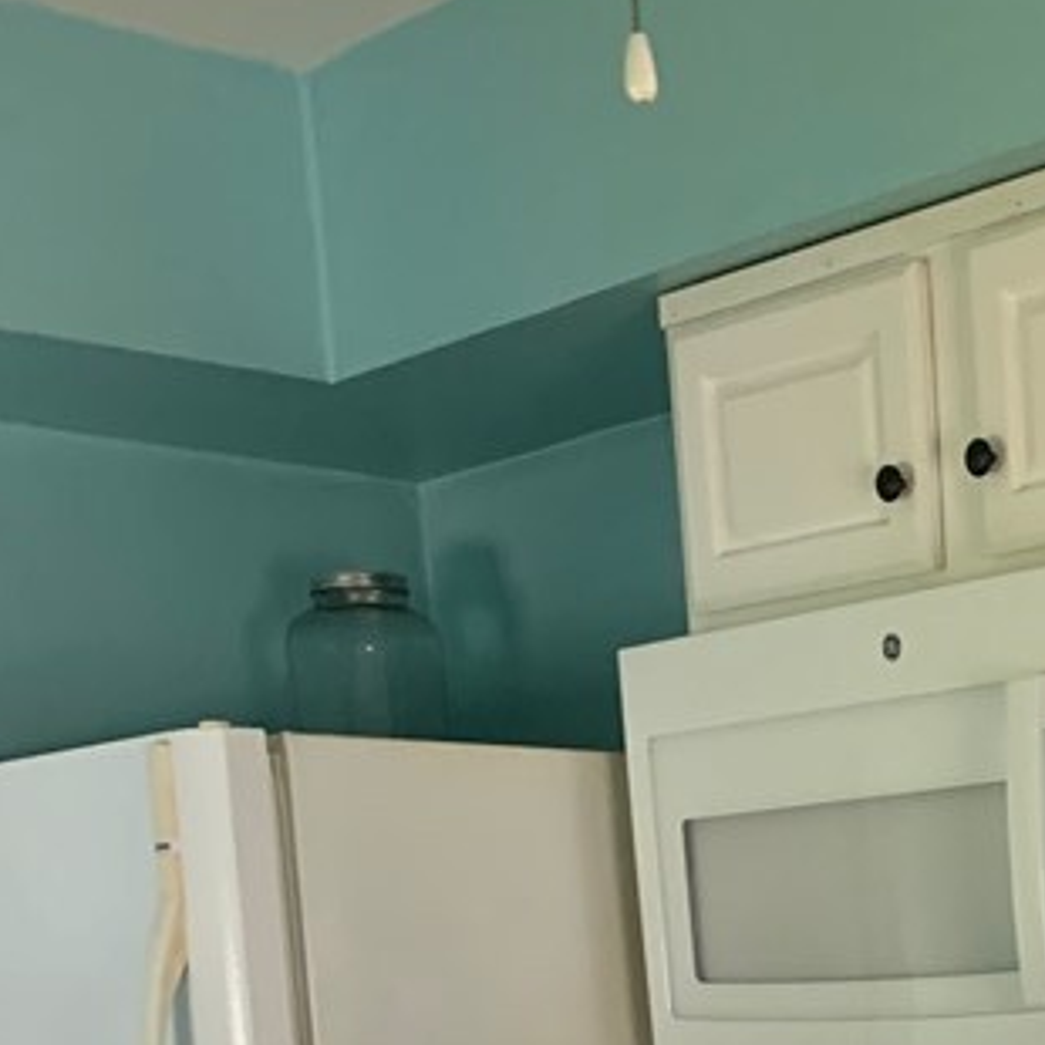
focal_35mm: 76
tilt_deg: -11.7
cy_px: 1625
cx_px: 1008
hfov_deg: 22.0
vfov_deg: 19.5
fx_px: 2596
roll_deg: +2.1
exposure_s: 1/60
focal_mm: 4.25
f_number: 1.8
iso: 200
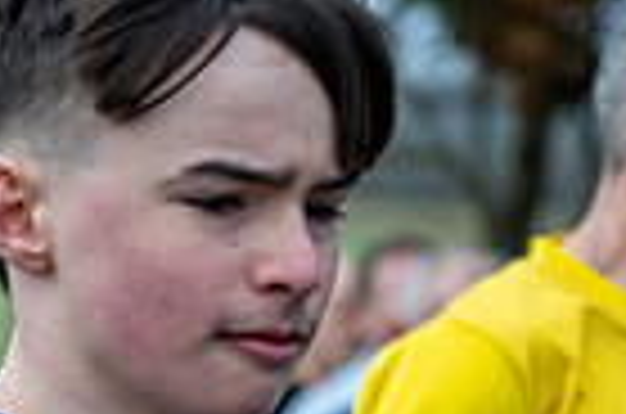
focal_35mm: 293
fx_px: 5083
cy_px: 650
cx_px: -221
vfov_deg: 4.6
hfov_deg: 7.0
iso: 450
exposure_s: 1/1250
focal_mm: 70
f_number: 2.8
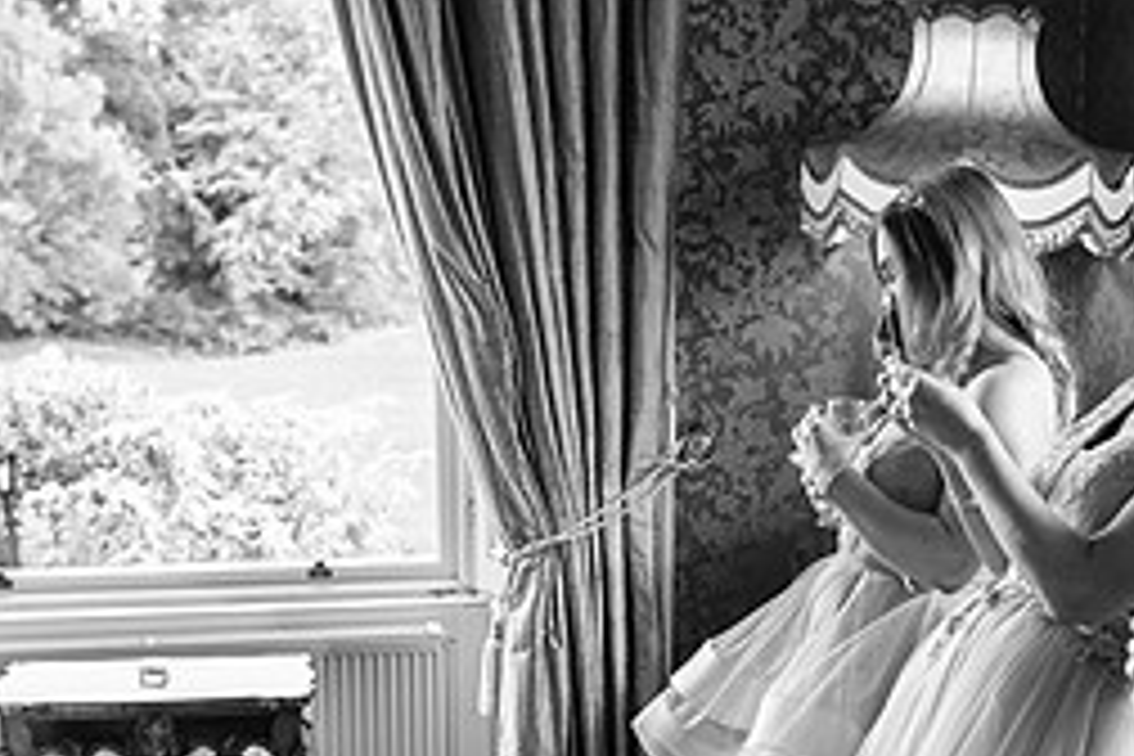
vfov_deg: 21.7
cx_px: 602
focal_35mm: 62
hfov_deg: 32.4
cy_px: 580
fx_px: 1953
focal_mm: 16
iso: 640
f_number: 1.8
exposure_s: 1/160
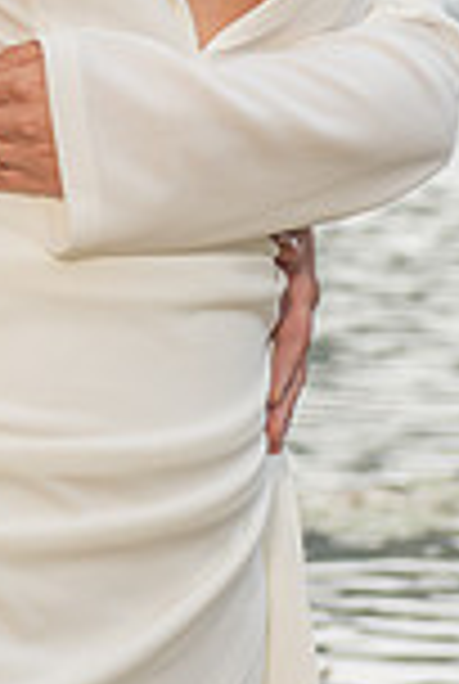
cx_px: -517
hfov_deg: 4.4
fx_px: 5901
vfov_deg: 6.6
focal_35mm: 310
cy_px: -261
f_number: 5.6
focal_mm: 70
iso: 200
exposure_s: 1/125
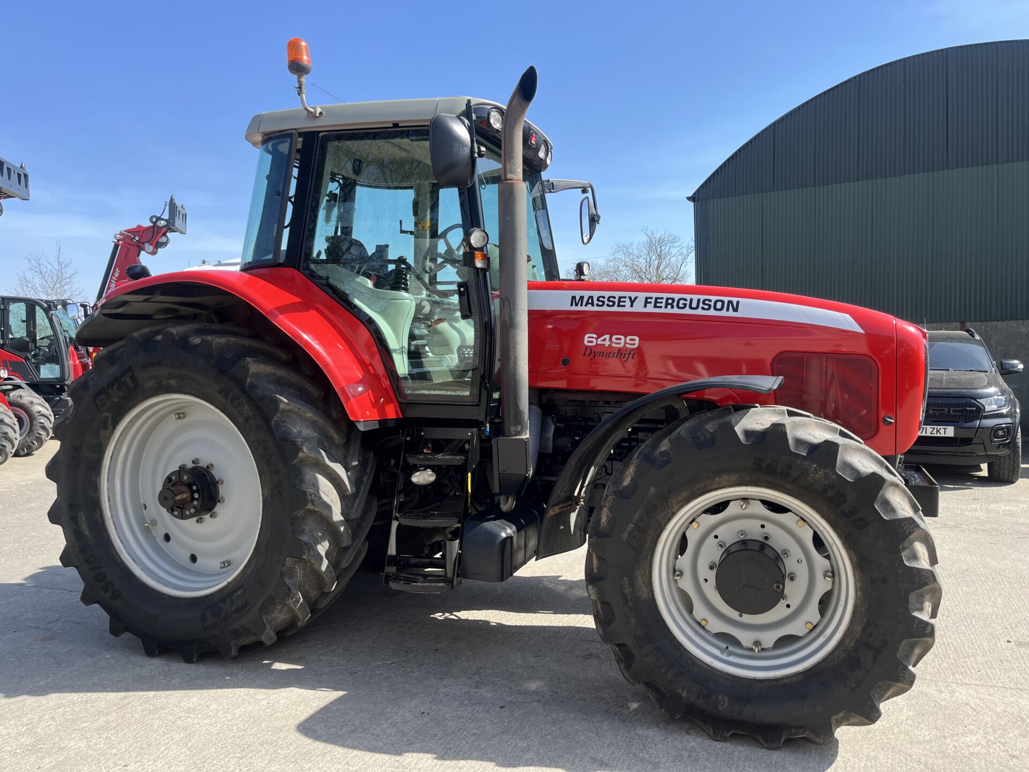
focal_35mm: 26
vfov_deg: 53.1
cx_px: 514
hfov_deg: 67.3
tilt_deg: -2.5
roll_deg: +0.7
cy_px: 386
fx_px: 773
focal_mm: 5.1
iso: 50
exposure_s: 1/1477
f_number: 1.6
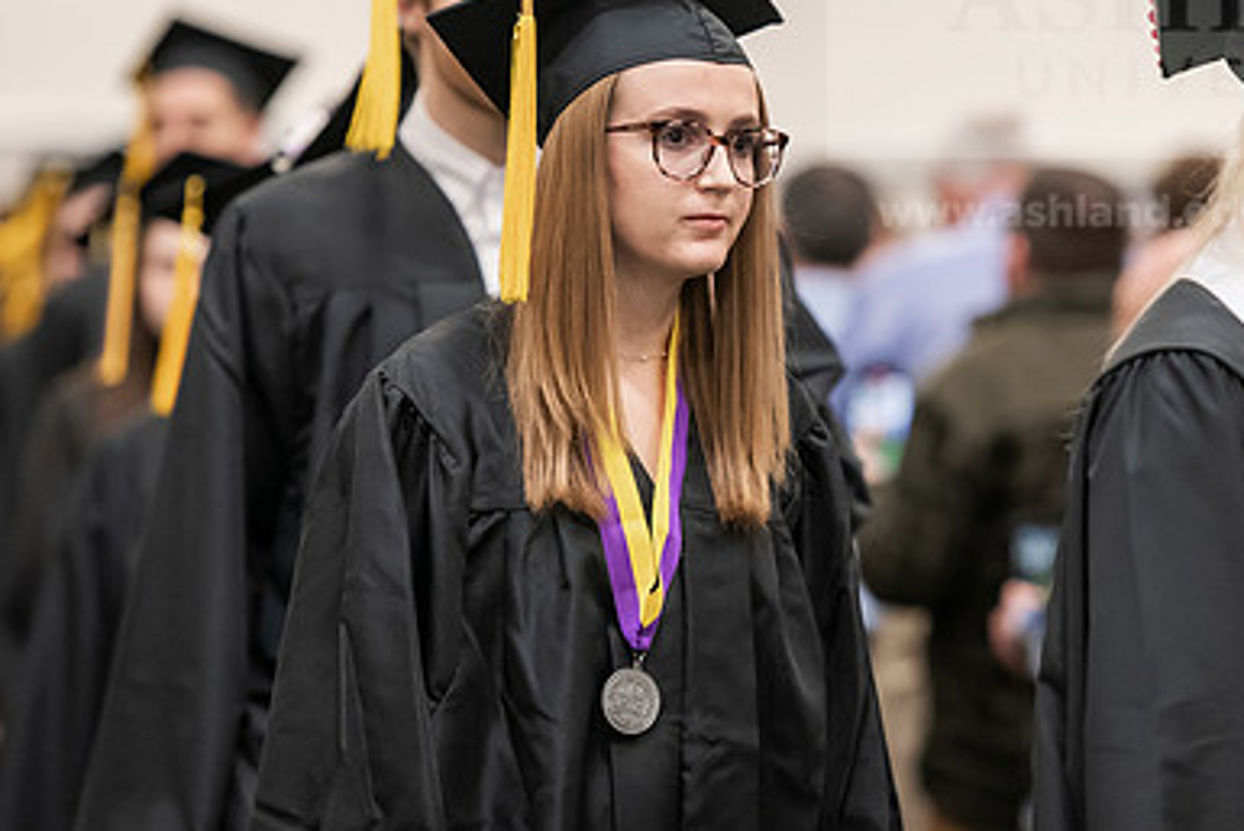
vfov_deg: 5.4
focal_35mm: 256
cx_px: 730
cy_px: 280
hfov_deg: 8.0
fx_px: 8849
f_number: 3.2
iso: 2500
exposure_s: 1/200
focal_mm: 170
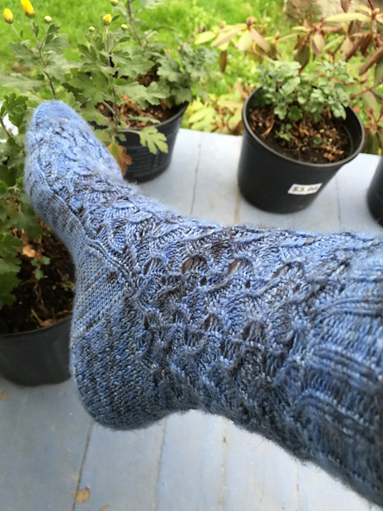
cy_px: 257
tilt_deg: -56.3
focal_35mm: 30
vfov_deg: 60.0
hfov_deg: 46.8
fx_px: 443
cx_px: 186
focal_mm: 4.15
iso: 50
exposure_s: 1/15
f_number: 2.2
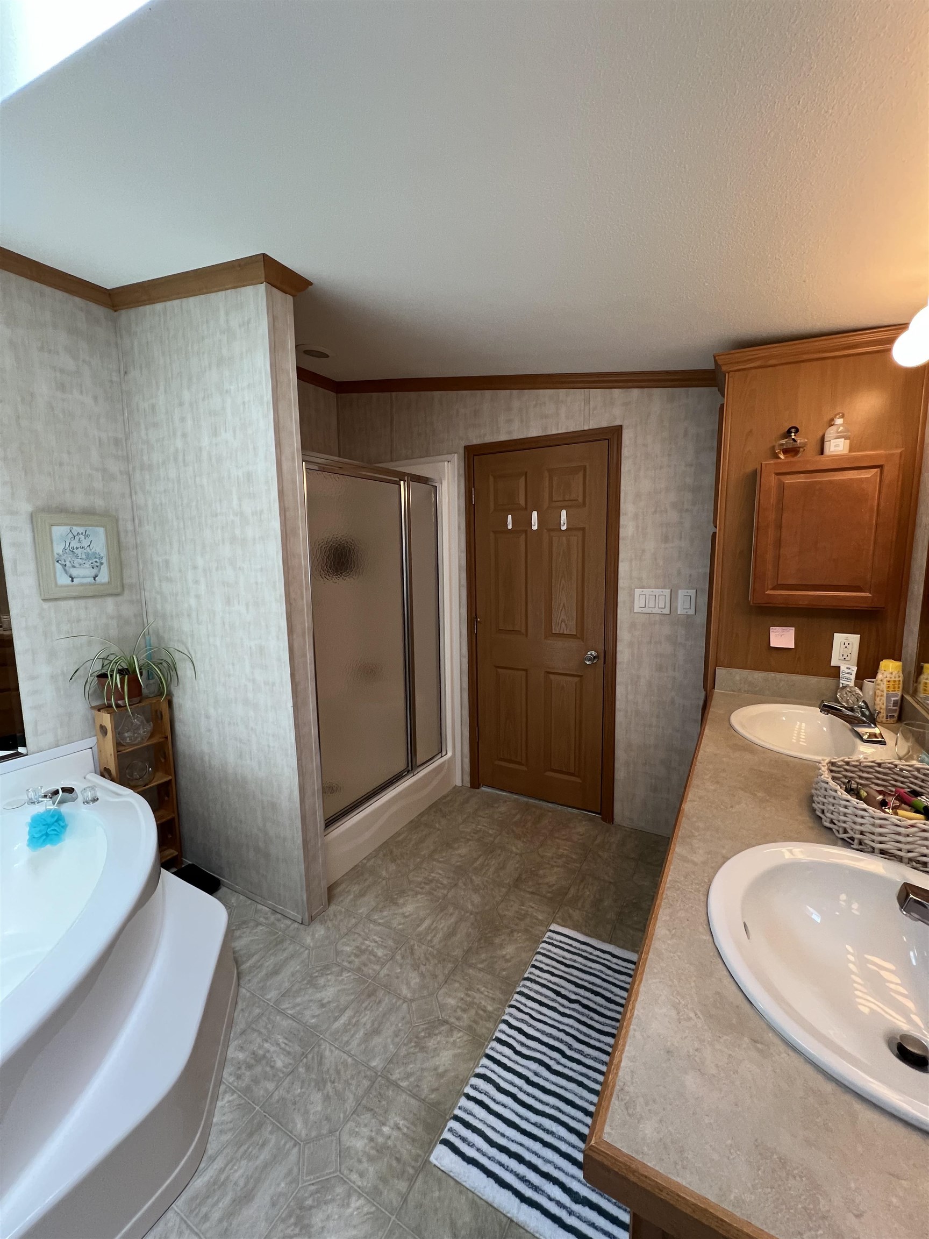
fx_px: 465
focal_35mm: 13
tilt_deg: -7.2
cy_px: 620
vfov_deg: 106.2
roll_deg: +1.1
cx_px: 464
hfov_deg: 89.9
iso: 200
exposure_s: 1/120
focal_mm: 1.57
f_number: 1.8
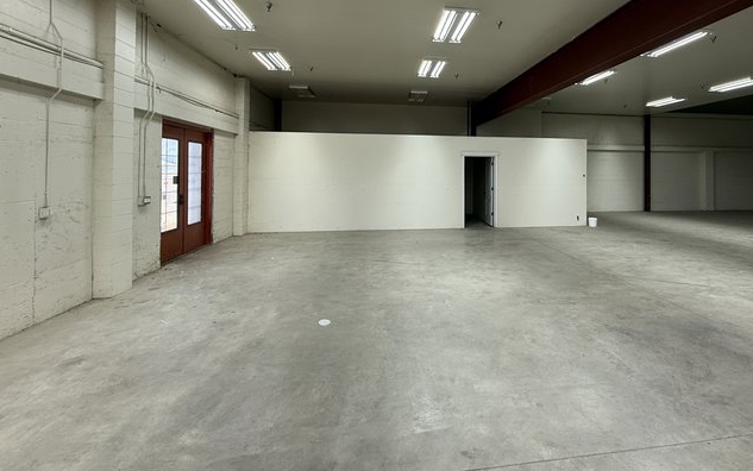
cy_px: 167
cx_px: 445
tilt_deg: +1.1
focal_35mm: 18
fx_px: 369
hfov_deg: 90.1
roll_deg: -0.7
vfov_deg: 63.8
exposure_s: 1/120
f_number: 2.2
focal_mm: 2.22
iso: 80
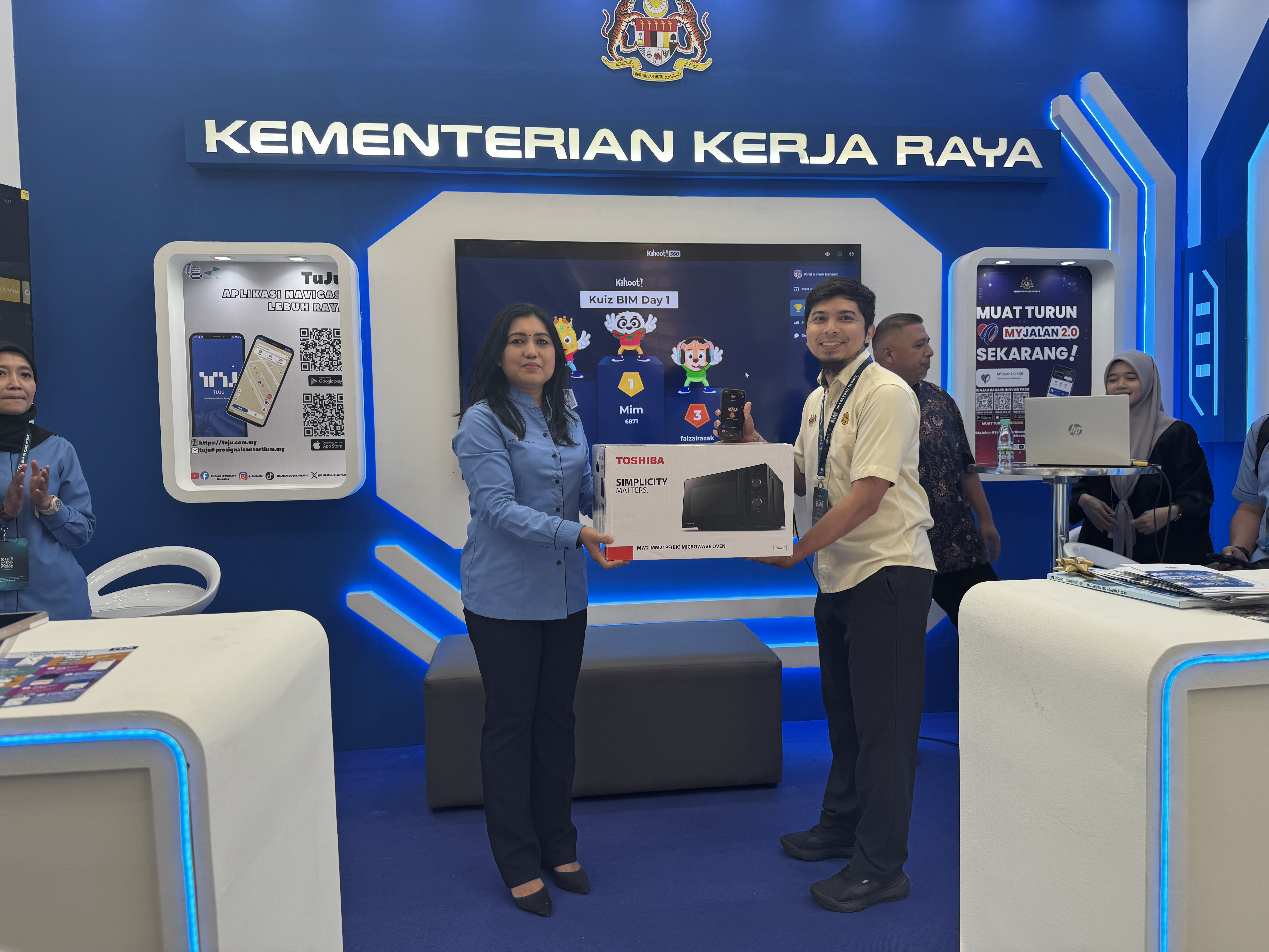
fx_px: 880
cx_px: 634
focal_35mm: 24
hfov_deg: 71.6
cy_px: 476
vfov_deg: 56.8
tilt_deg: -1.9
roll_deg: +1.4
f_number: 1.78
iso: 64
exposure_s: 1/121
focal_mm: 6.76
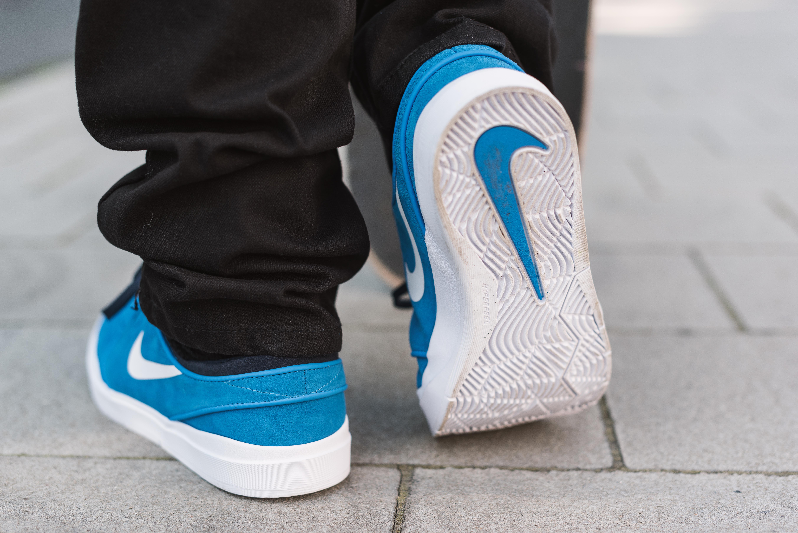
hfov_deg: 39.6
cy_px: 266
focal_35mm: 50
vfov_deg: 27.0
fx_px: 1109
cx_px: 399
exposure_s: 1/640
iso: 160
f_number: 2.8
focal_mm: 50
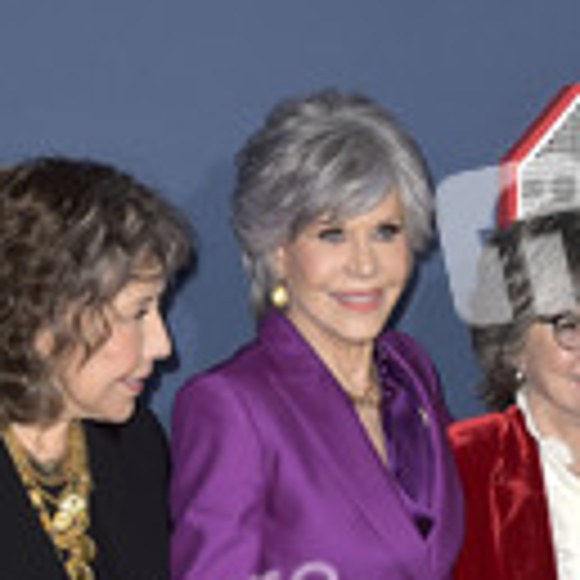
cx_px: 259
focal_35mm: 137
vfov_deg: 12.1
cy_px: 895
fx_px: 2597
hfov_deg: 12.7
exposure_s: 1/250
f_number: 6.3
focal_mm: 52
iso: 400
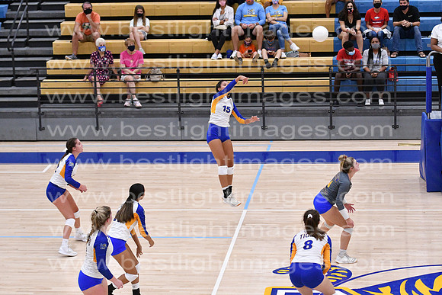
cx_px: 221
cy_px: 148
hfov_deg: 17.5
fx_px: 1437
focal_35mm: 117
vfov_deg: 11.7
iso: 6400
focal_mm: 78
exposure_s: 1/1000
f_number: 3.2
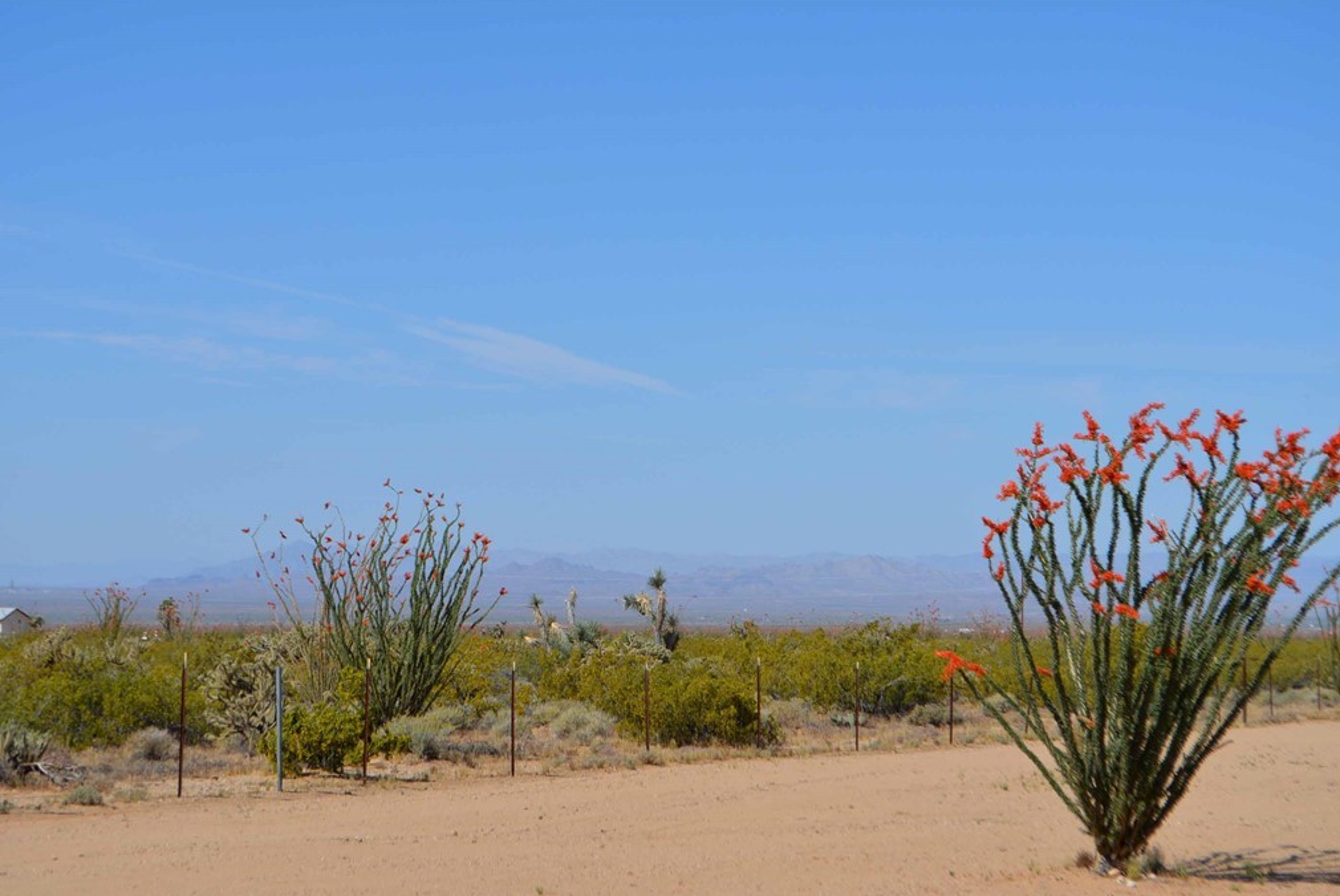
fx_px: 3298
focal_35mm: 89
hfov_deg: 23.0
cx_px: 645
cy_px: 477
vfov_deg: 15.5
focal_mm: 55
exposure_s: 1/500
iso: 125
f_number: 8
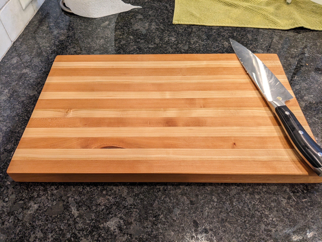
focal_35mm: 27
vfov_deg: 51.4
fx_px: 251
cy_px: 121
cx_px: 161
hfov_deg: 65.3
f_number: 1.73
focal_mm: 4.38
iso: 125
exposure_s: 1/24
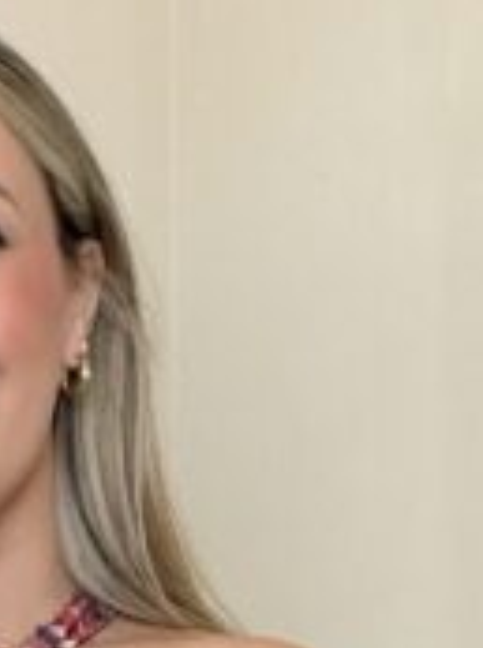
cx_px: 0
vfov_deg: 12.6
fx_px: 2596
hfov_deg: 10.5
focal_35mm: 139
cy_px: 1281
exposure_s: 1/50
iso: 100
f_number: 1.9
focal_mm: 2.71
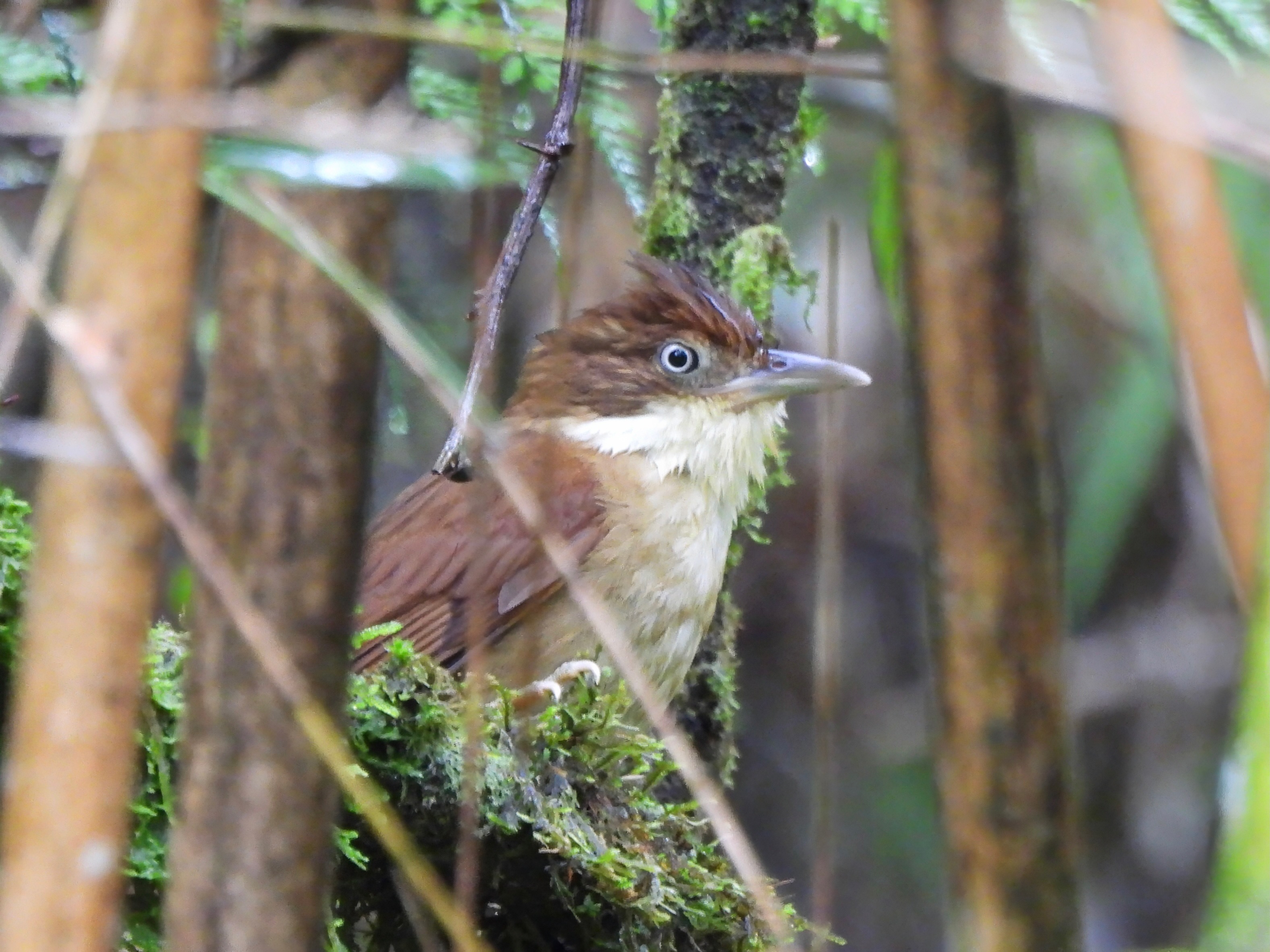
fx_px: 44028
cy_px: 476
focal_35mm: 1200
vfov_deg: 1.2
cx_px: 635
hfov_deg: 1.7
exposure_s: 1/30
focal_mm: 214
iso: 1100
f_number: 6.3
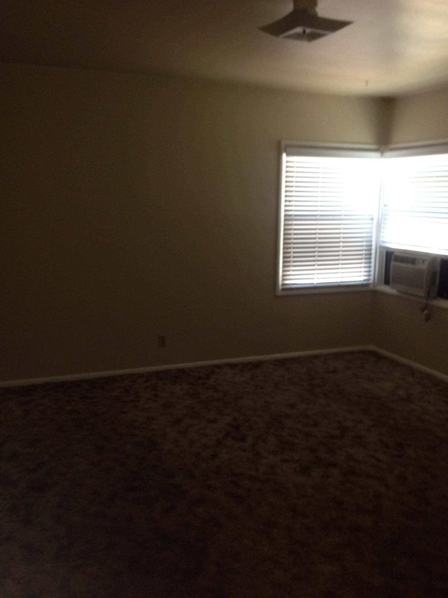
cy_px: 299
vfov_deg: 55.4
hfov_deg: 42.9
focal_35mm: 33
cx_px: 224
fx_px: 569
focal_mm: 4.12
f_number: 2.4
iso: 125
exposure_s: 1/20
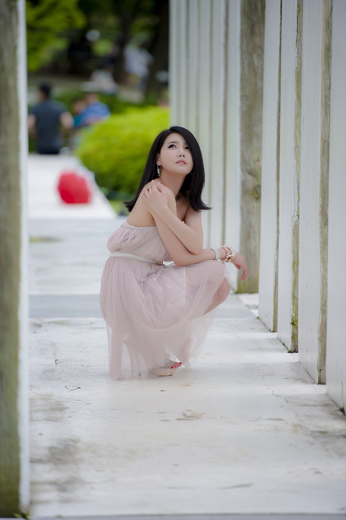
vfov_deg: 10.3
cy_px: 260
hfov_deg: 6.9
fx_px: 2886
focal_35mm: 200
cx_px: 173
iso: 250
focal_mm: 200
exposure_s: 1/1250
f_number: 2.8
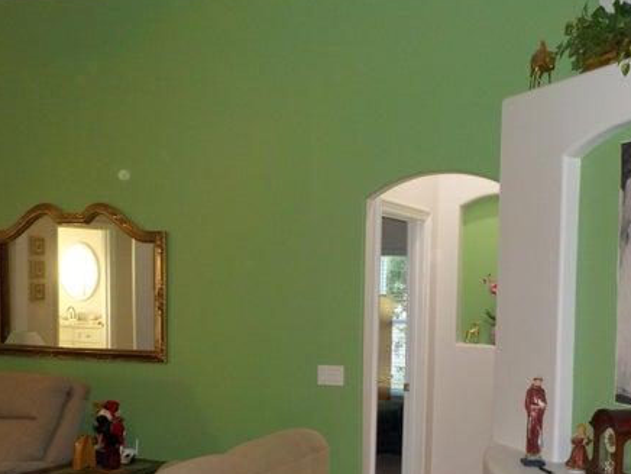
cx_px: 456
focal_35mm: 44
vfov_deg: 32.5
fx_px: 802
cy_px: 330
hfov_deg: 41.9
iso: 200
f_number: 3.3
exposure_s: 1/30
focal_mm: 4.1
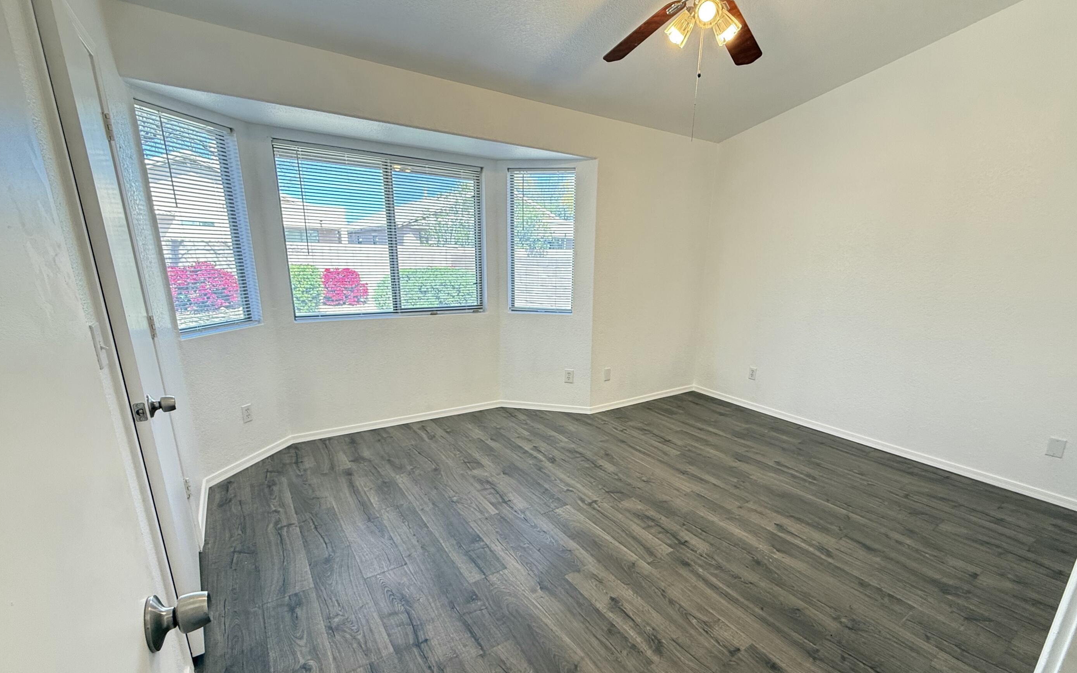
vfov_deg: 70.9
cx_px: 563
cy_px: 385
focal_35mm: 16
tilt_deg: -14.8
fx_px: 470
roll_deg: -1.5
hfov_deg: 97.8
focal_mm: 2.22
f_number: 2.2
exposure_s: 1/99
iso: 125
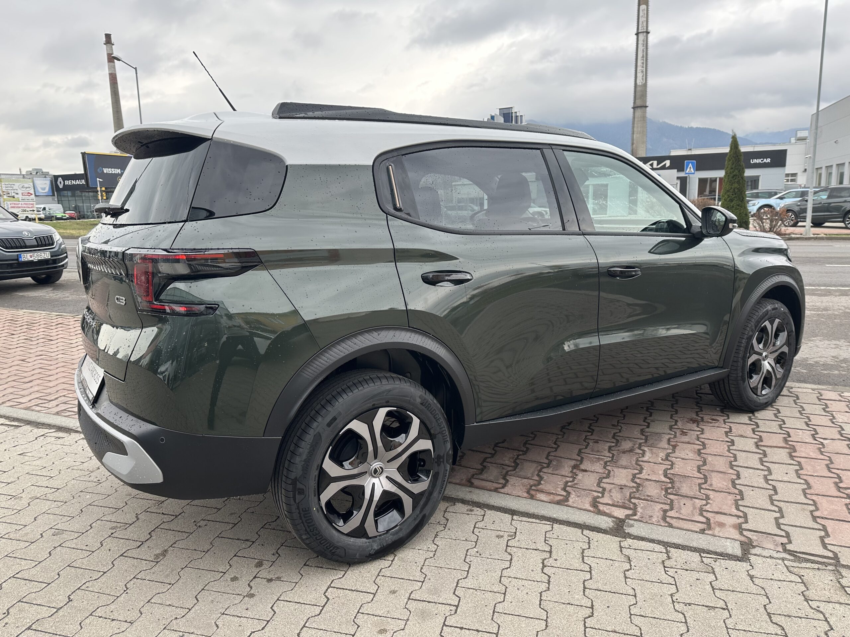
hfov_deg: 71.6
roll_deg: +1.3
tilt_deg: -10.7
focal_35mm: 24
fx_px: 589
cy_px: 318
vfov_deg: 56.8
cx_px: 425
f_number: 1.78
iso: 80
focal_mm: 6.86
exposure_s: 1/404
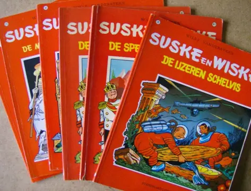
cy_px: 96
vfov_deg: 40.0
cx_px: 126
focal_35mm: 36
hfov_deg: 51.1
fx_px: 262
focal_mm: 6
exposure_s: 1/19.2
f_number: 2.8
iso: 200
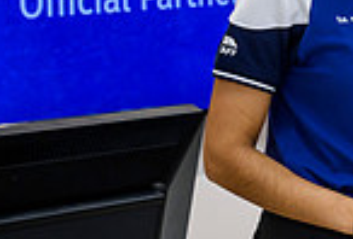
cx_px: 728
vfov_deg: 7.3
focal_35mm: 190
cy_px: 20
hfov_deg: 9.9
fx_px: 1873
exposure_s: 1/200
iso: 800
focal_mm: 38
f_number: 4
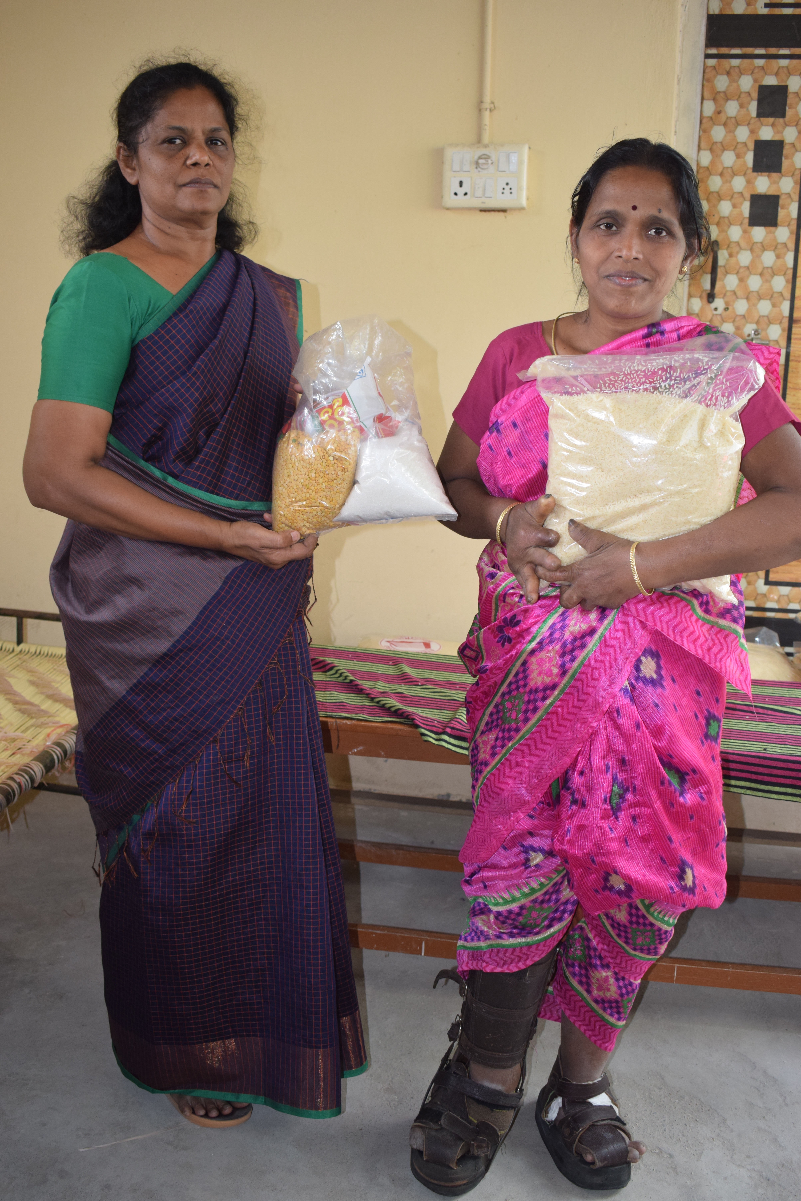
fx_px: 1151
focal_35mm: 34
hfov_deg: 38.4
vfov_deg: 55.1
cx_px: 400
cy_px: 600
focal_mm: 23
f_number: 4
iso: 800
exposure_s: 1/60
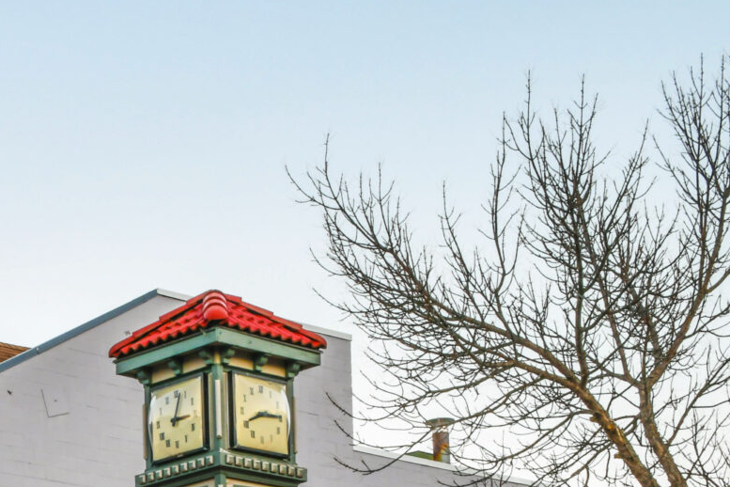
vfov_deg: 11.7
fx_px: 2271
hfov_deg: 17.6
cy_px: 730
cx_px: -76
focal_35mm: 112
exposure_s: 2.5
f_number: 22
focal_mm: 34
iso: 100
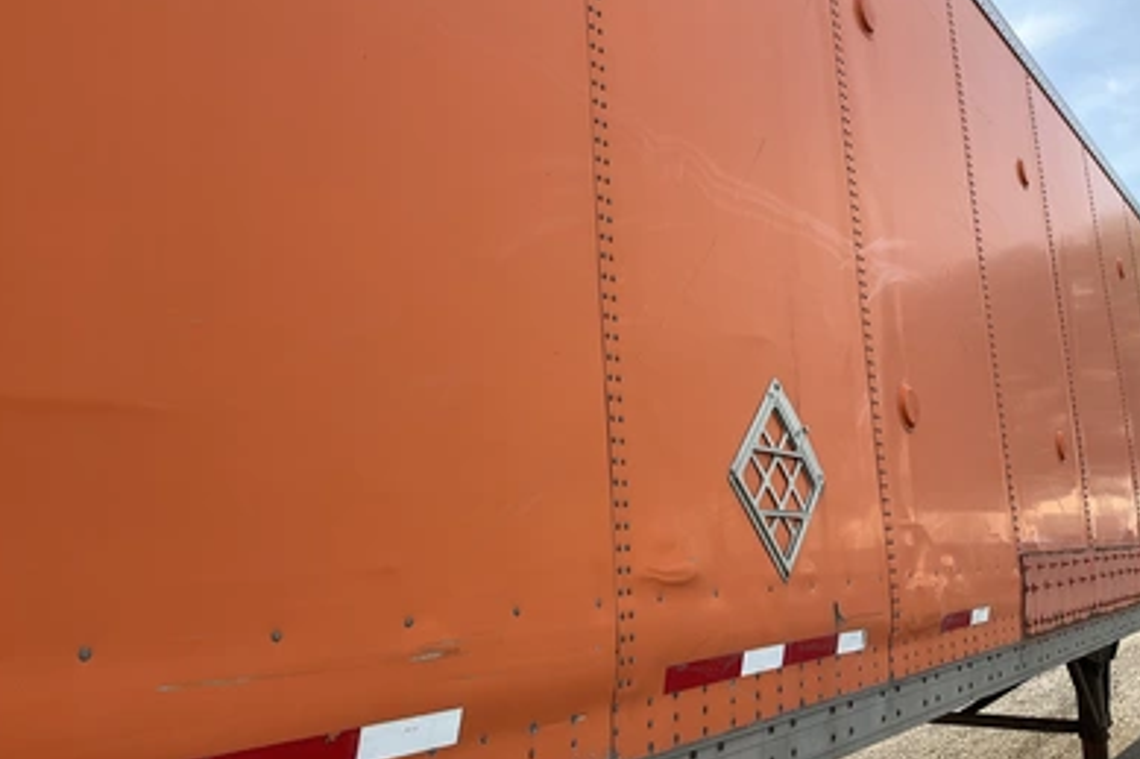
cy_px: 381
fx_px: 981
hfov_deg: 60.3
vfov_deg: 42.3
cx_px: 566
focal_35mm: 31
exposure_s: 1/519
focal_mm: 3
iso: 25
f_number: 1.8
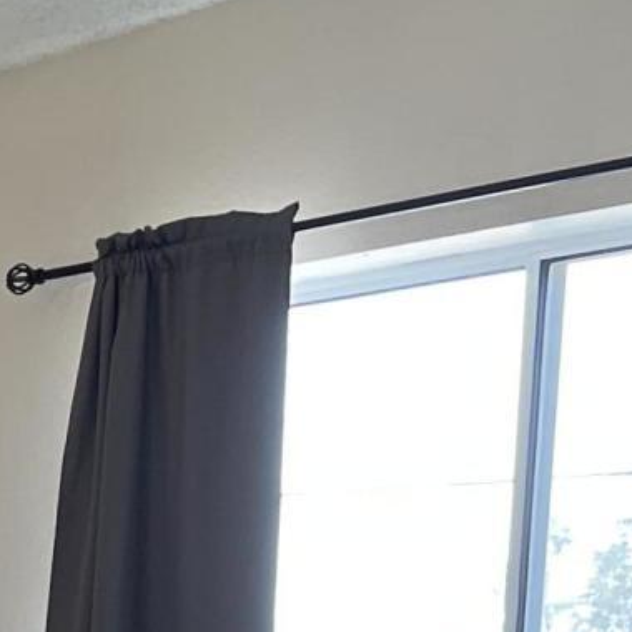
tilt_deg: -8.3
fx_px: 2499
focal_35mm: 121
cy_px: 1114
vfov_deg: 13.1
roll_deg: +0.7
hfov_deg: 12.9
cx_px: -549
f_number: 1.6
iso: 100
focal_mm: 5.1
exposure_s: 1/120
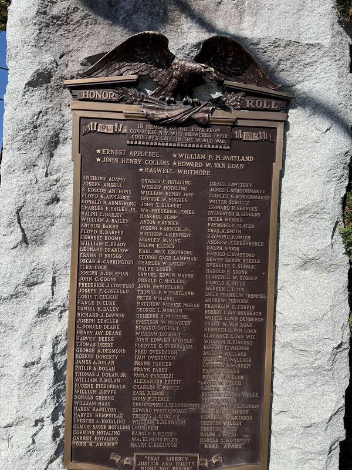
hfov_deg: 56.8
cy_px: 235
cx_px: 176
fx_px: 325
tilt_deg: -0.7
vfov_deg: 71.6
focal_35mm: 24
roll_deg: -2.3
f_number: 1.78
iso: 80
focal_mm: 6.76
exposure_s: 1/4167
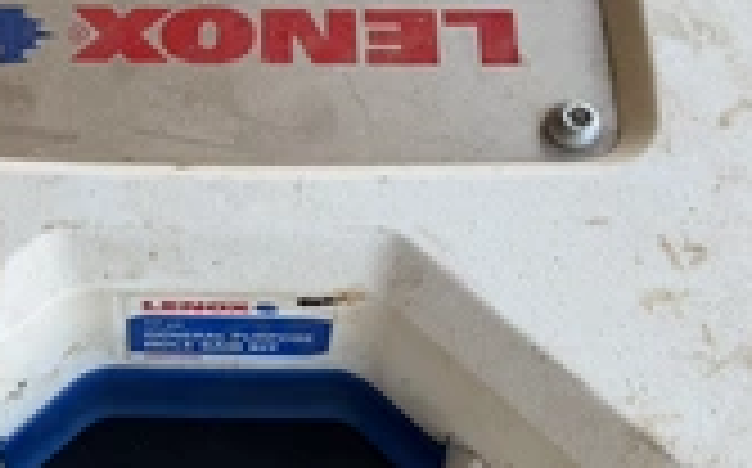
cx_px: 221
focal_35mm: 61
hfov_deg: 33.1
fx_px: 1249
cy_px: 171
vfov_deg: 21.2
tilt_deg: -59.3
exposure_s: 1/317
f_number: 1.78
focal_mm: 6.76
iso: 80
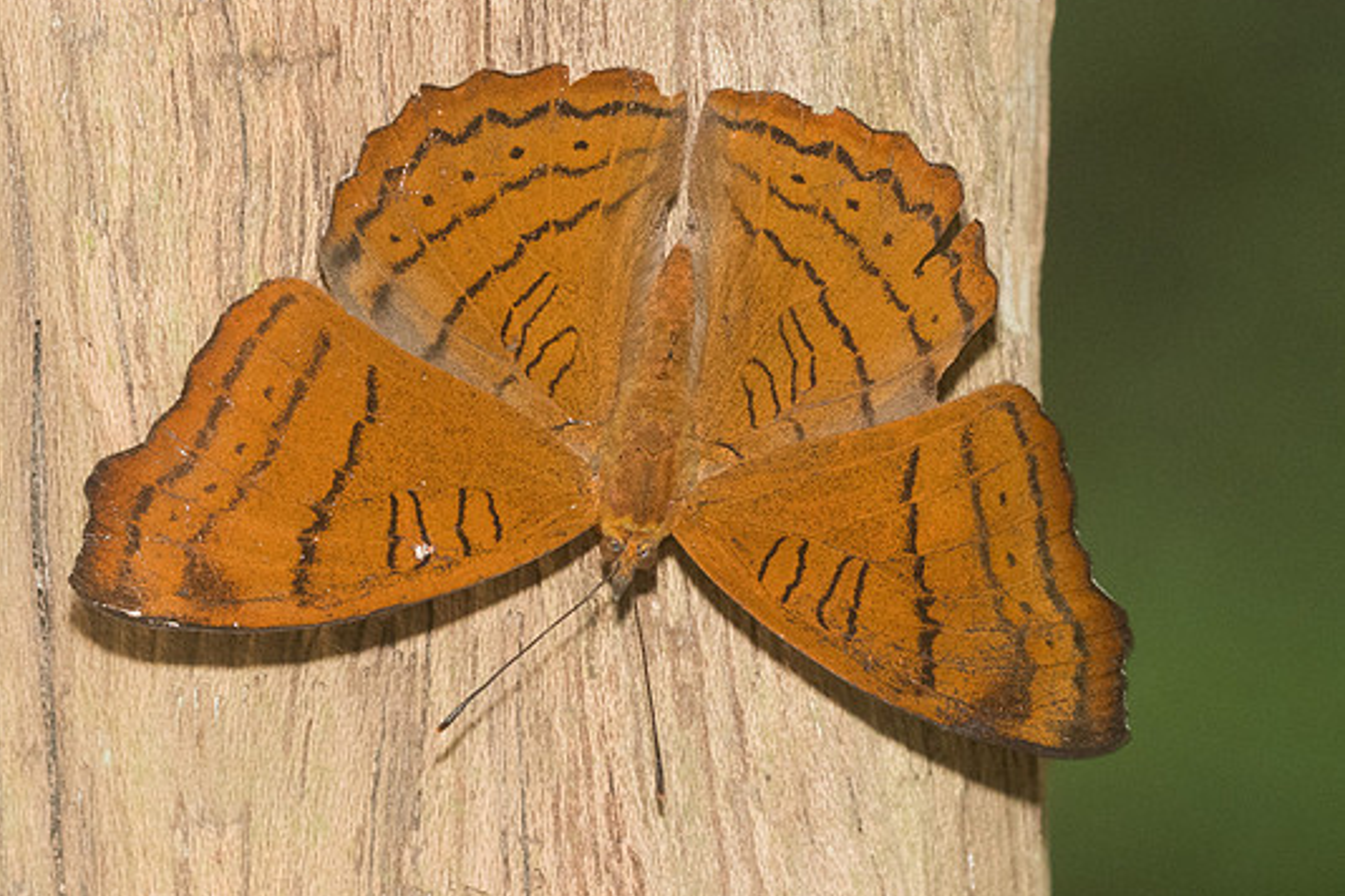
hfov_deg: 4.9
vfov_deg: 3.3
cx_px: 496
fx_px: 15803
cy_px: 428
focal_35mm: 423
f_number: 13
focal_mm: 150
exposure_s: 1/250
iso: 1000
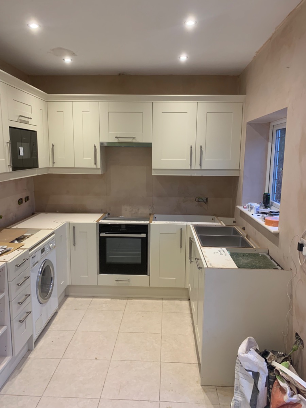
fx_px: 306
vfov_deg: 67.3
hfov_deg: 53.1
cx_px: 153
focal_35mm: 26
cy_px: 204
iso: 100
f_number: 1.8
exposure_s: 1/60
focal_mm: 4.25
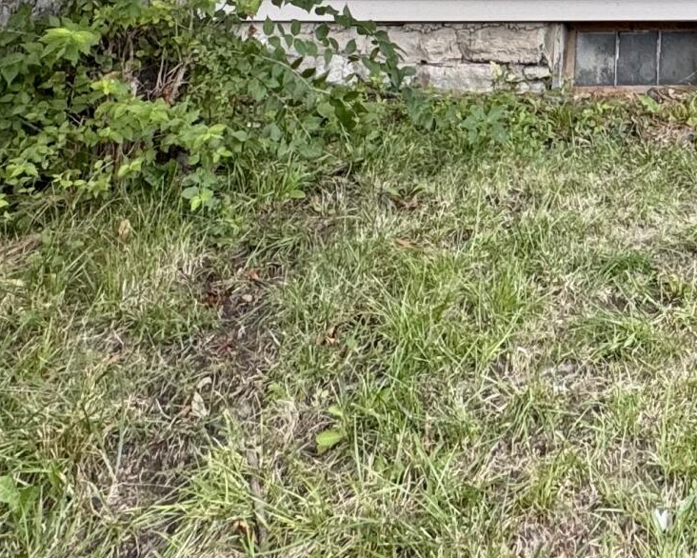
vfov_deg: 20.9
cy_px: -377
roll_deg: +0.5
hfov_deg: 28.7
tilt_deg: +15.4
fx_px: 1156
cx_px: 853
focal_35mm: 56
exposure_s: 1/274
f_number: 2.2
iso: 40
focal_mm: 2.22
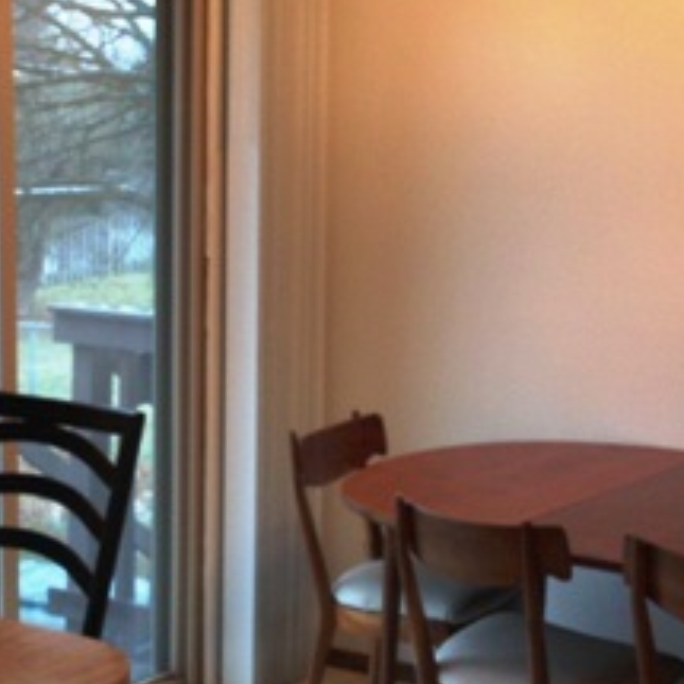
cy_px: 423
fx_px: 1945
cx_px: 226
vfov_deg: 19.9
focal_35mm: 87
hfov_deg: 19.9
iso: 50
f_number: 2.4
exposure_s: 1/26
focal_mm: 4.12
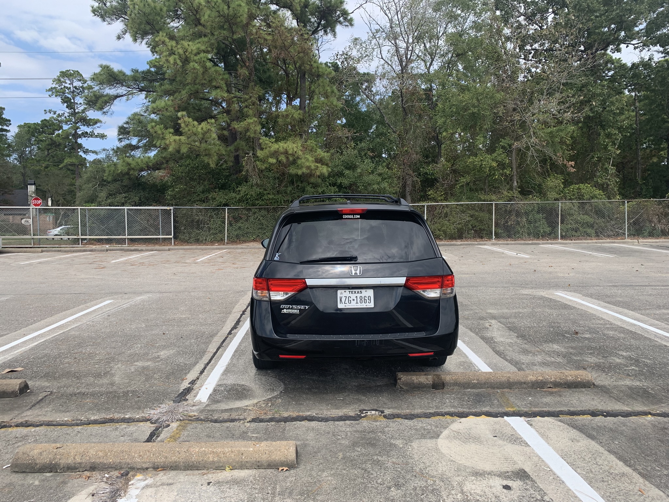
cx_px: 334
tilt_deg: -3.7
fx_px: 502
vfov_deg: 53.1
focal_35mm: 26
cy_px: 251
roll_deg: +0.2
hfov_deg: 67.3
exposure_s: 1/1536
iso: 25
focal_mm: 4.25
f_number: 1.8
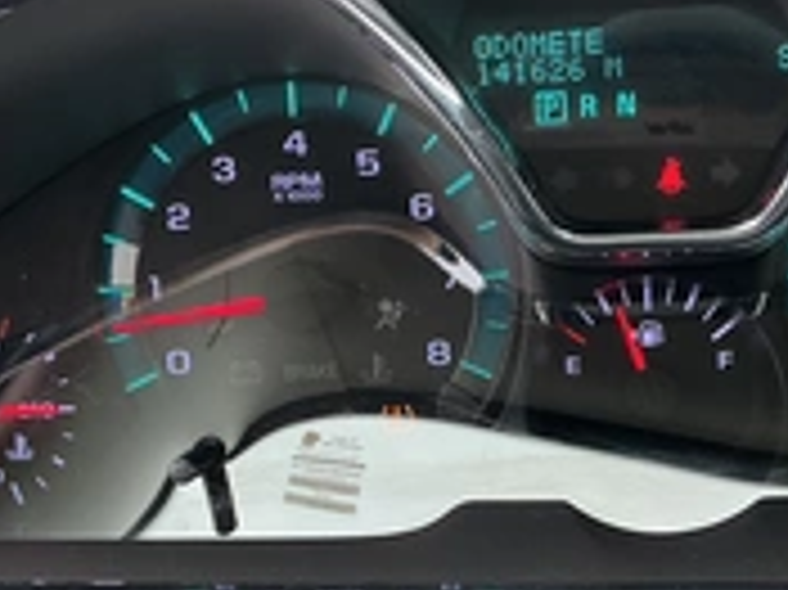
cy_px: 378
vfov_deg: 22.8
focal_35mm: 64
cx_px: 464
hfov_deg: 30.2
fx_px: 1456
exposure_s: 1/122
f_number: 1.8
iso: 64
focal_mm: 3
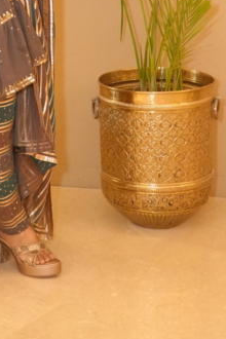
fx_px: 847
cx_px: 74
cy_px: -63
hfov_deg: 15.2
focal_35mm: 90
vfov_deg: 21.1
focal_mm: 22
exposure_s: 1/60
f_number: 4
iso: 3200
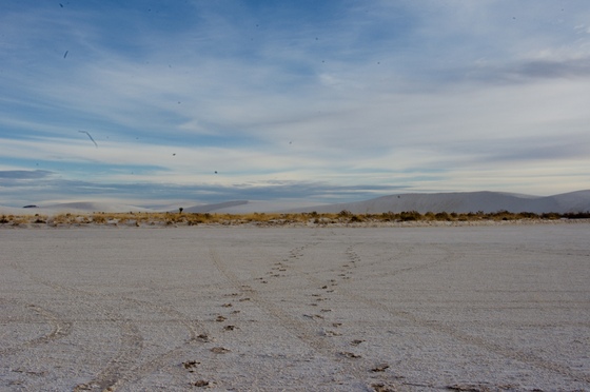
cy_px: 196
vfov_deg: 29.2
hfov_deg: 42.8
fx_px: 753
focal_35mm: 46
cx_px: 295
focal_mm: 30.63
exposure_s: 1/30
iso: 125
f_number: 25
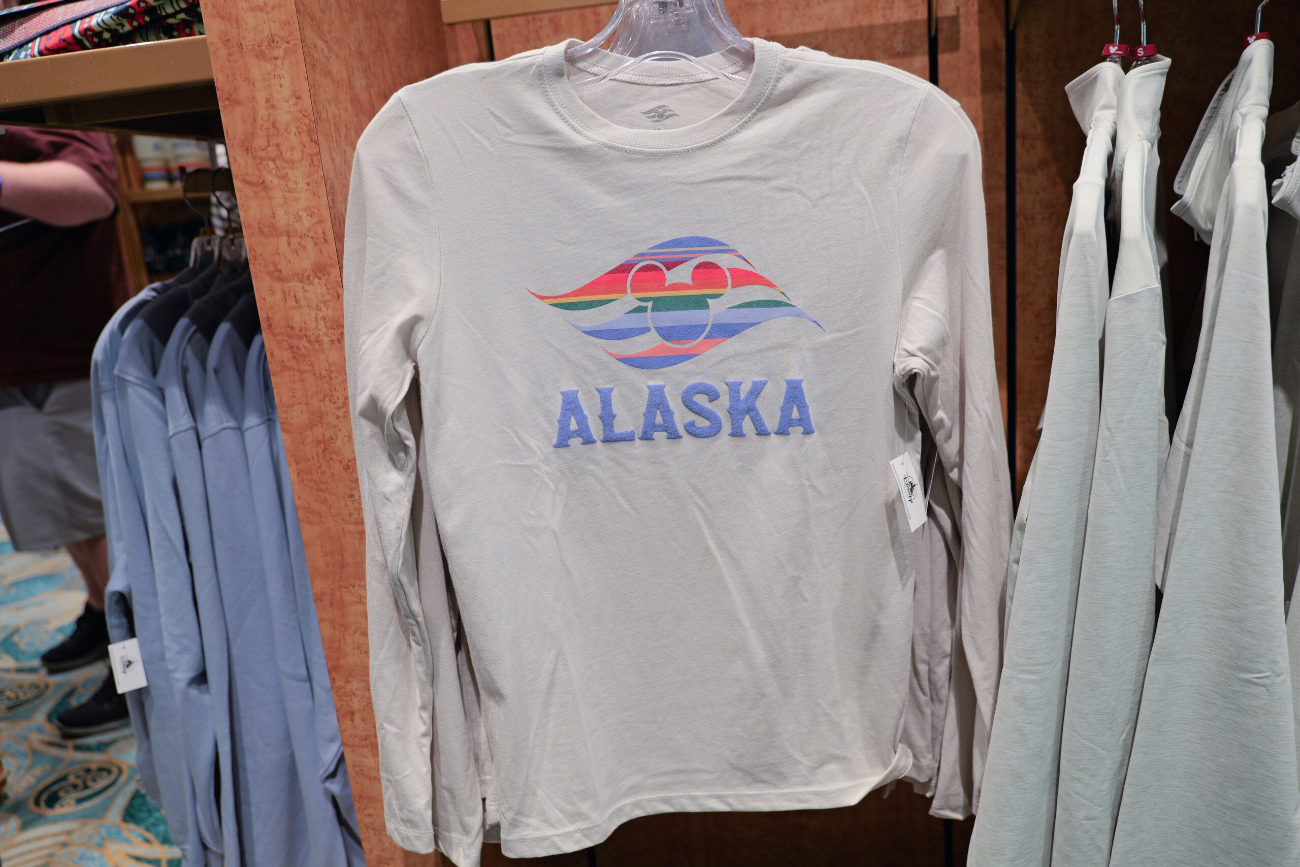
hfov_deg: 71.5
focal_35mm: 25
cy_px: 434
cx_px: 650
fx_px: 903
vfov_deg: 51.3
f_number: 4
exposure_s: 1/60
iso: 320
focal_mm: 25
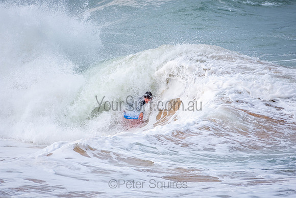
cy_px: 99
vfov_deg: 1.8
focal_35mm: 750
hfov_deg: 2.7
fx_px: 6168
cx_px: 148
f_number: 5.6
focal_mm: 500
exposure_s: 1/1000
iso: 200
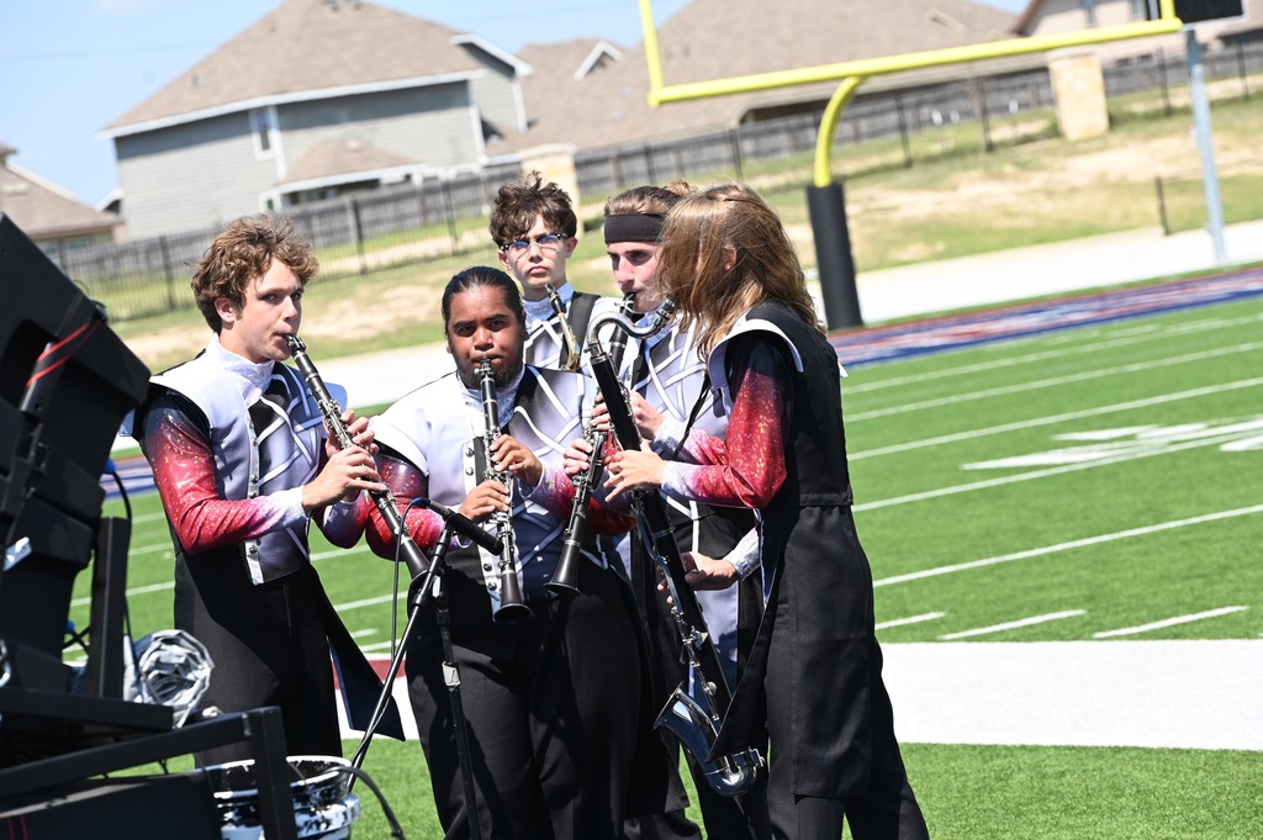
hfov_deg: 14.2
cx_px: 632
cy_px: 420
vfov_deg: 9.4
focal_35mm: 145
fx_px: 5083
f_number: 7.1
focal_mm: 145
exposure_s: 1/1600
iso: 800
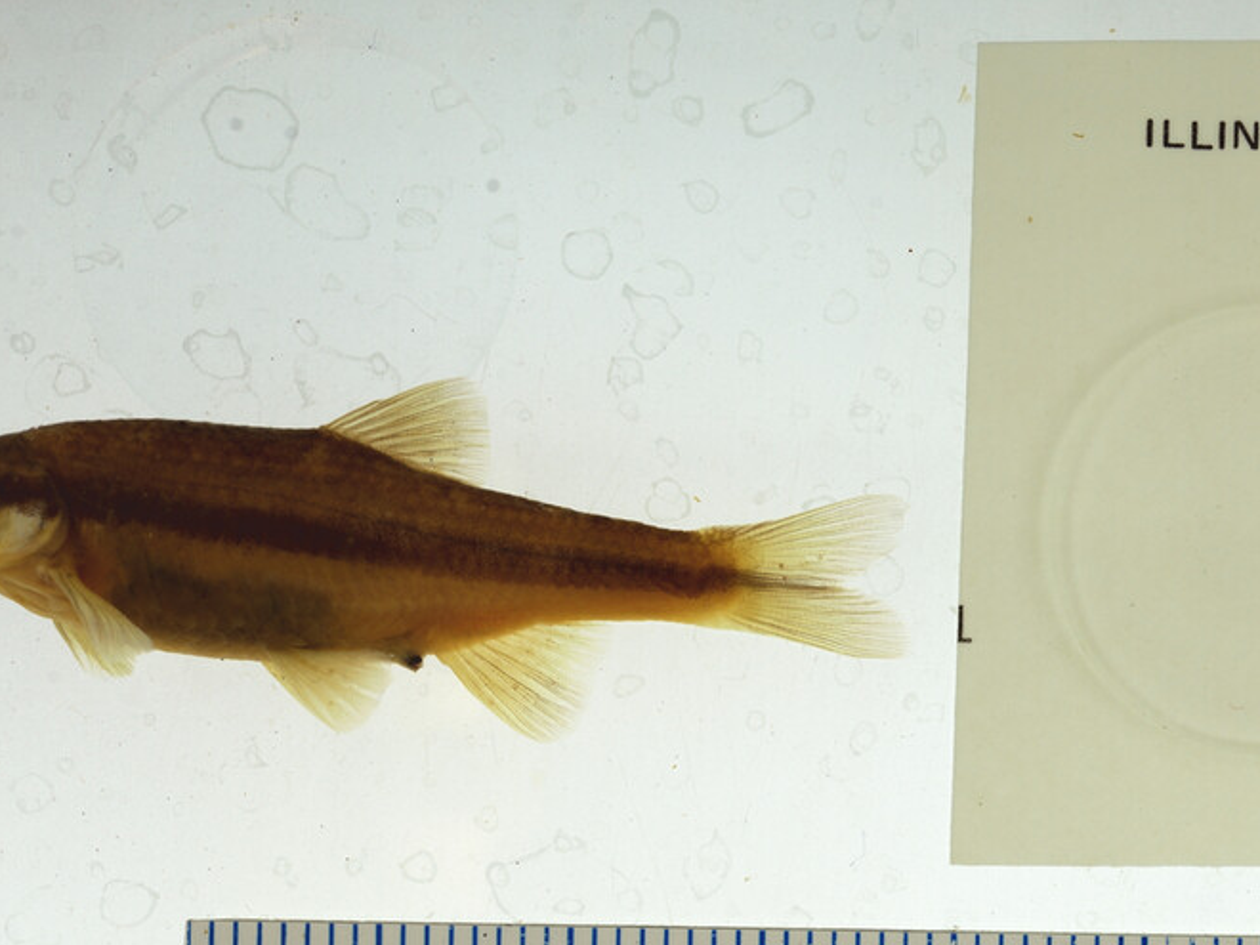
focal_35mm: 105
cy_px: 732
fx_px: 3822
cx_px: 911
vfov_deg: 14.0
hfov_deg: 18.6
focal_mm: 60
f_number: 10
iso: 100
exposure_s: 1/200
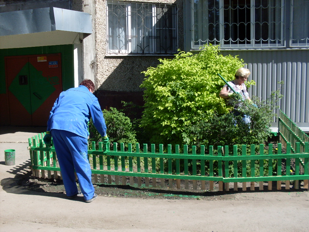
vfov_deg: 37.7
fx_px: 339
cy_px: 116
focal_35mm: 38
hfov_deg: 49.0
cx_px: 154
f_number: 2.8
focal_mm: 6.3
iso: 80
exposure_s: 1/750
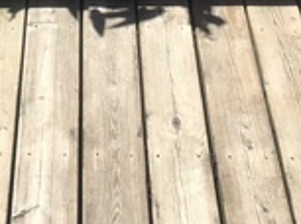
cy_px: -169
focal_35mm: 114
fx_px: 989
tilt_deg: -28.7
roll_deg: -1.1
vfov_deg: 12.0
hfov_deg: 17.2
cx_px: 77
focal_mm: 4.15
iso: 32
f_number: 2.2
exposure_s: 1/1582
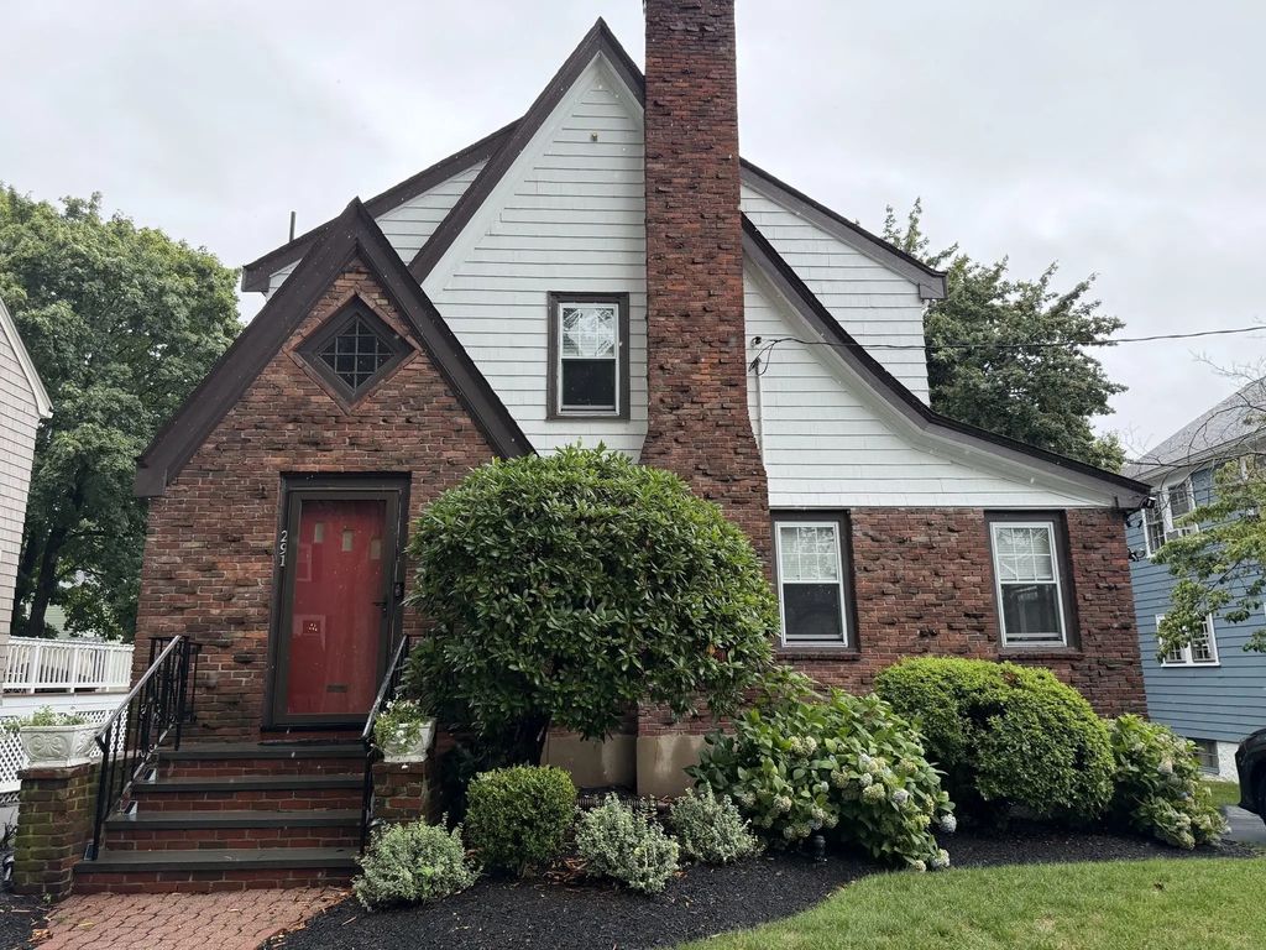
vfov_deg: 56.8
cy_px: 475
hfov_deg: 71.6
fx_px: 878
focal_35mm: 24
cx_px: 633
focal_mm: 6.76
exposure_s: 1/1437
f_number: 1.78
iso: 100
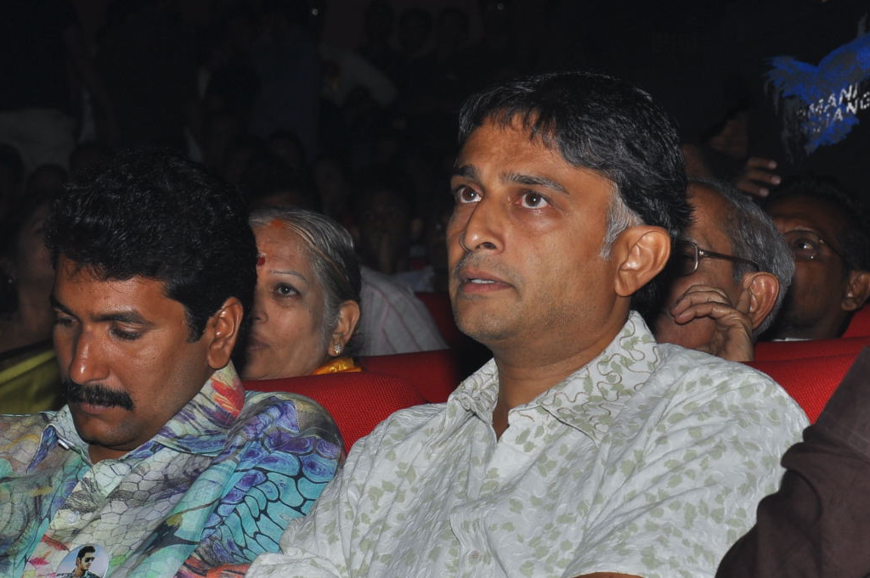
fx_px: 3960
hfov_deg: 12.5
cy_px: 415
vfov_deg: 8.3
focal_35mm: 164
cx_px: 297
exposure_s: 1/200
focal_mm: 70
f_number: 11
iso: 200
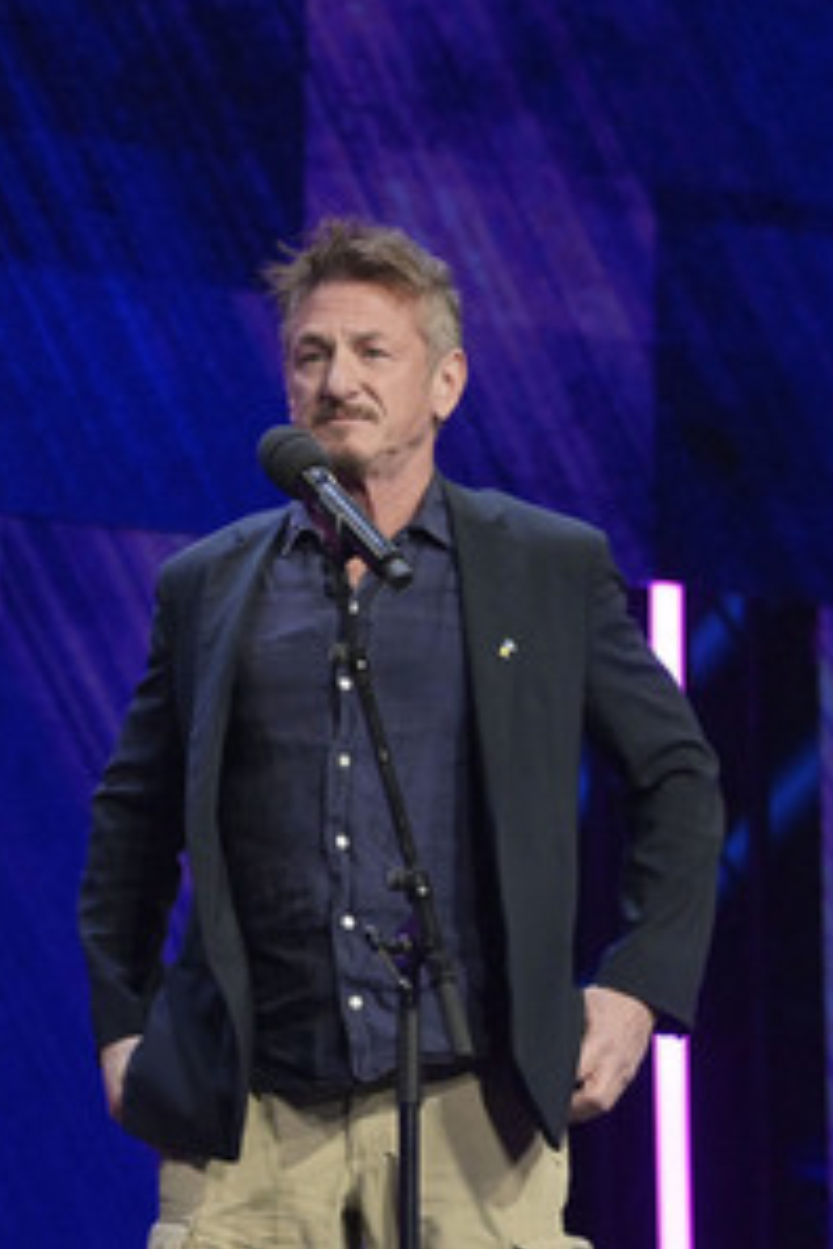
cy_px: 622
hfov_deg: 6.7
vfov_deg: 10.0
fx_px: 7115
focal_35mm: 205
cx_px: 48
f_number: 5.6
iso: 8000
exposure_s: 1/320
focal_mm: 135
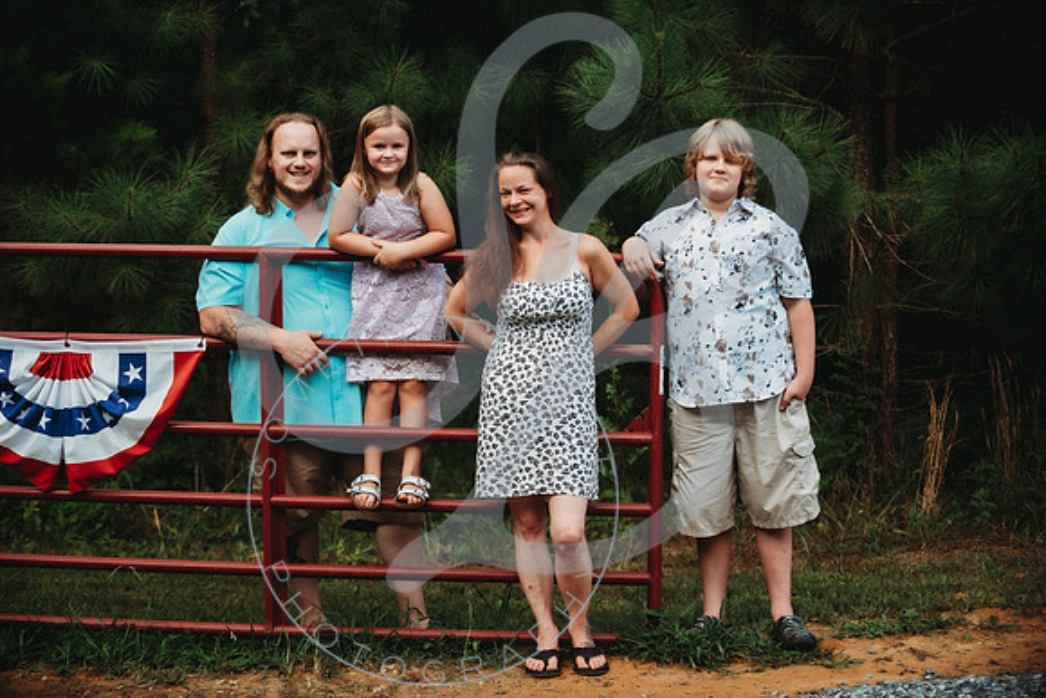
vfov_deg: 19.5
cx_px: 523
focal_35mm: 70
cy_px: 349
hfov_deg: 28.8
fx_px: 2034
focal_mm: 70
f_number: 2.8
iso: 100
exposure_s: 1/200
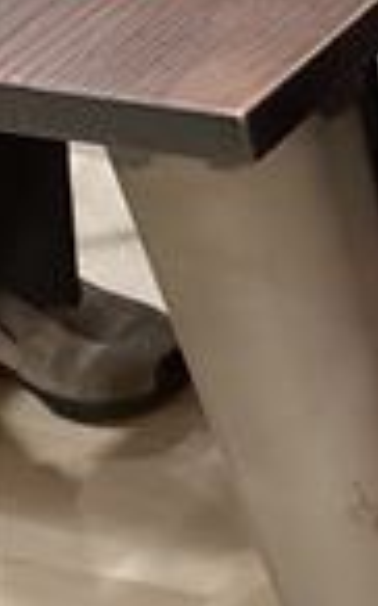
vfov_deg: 15.3
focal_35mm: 135
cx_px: 1230
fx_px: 2230
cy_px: 21
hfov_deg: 8.0
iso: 125
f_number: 2.4
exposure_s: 1/50
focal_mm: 3.3
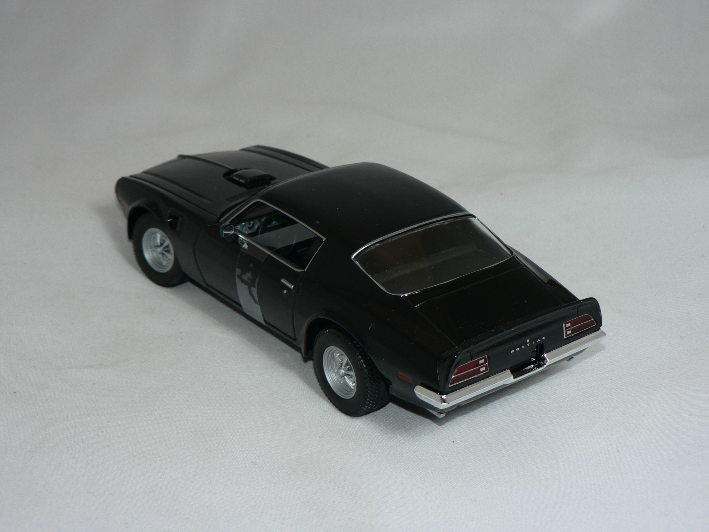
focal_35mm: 61
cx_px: 354
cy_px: 266
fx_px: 1249
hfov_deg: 31.7
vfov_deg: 24.0
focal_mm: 10.2
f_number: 3.2
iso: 80
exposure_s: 1/60
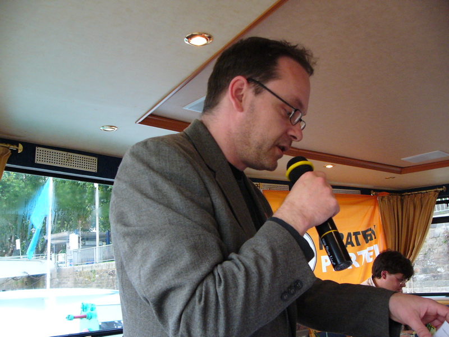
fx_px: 467
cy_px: 168
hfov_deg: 51.4
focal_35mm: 36
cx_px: 224
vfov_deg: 39.7
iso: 200
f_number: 2.8
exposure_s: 1/40
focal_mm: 6
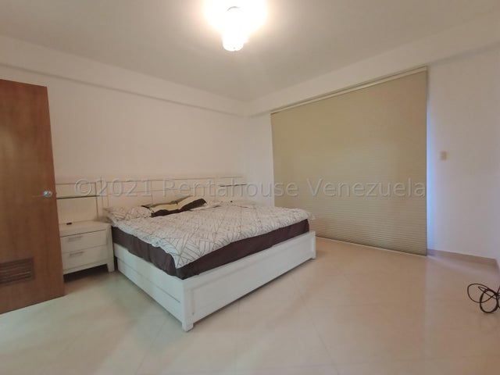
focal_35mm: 15
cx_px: 250
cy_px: 188
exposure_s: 1/17.1
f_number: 2.2
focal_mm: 1.65
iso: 799
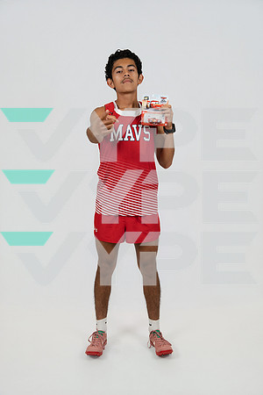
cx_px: 132
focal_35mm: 38
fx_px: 416
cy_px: 198
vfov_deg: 50.7
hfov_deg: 35.1
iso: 400
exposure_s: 1/125
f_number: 4
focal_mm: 38
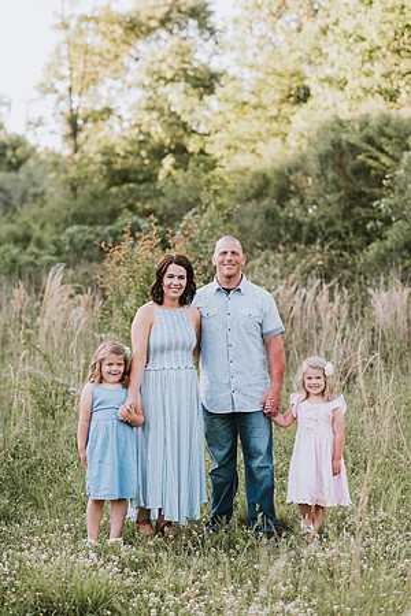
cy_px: 308
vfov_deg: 23.9
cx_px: 206
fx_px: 1456
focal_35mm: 85
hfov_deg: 16.1
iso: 200
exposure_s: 1/320
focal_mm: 85
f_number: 2.5
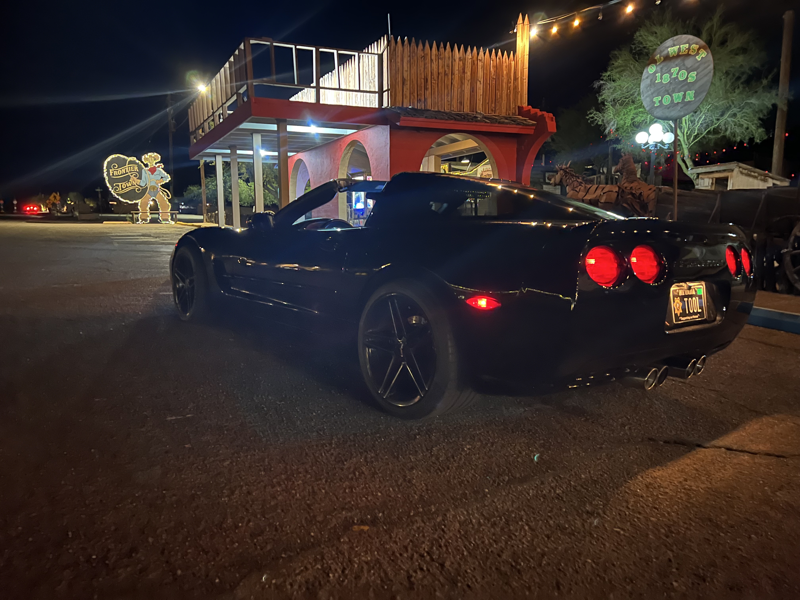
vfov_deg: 53.1
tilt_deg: -7.2
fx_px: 601
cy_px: 300
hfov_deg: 67.3
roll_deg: +2.2
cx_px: 400
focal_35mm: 26
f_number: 1.5
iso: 2000
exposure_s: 1/15
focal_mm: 5.7
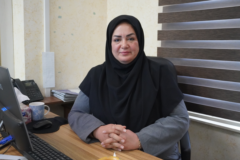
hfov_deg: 55.1
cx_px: 120
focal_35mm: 34
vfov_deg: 38.4
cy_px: 80
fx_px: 230
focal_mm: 23
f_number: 4
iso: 4000
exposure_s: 1/160
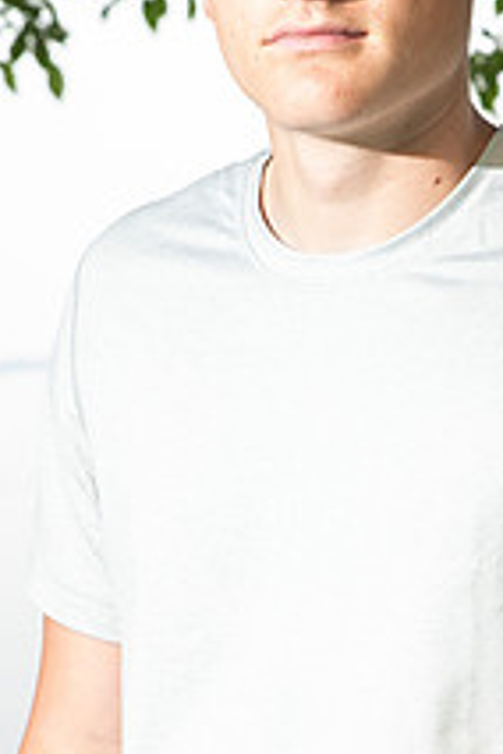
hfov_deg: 9.3
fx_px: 3102
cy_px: 418
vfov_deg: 13.9
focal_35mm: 148
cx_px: 351
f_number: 7.1
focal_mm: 70
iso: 200
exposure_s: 1/160
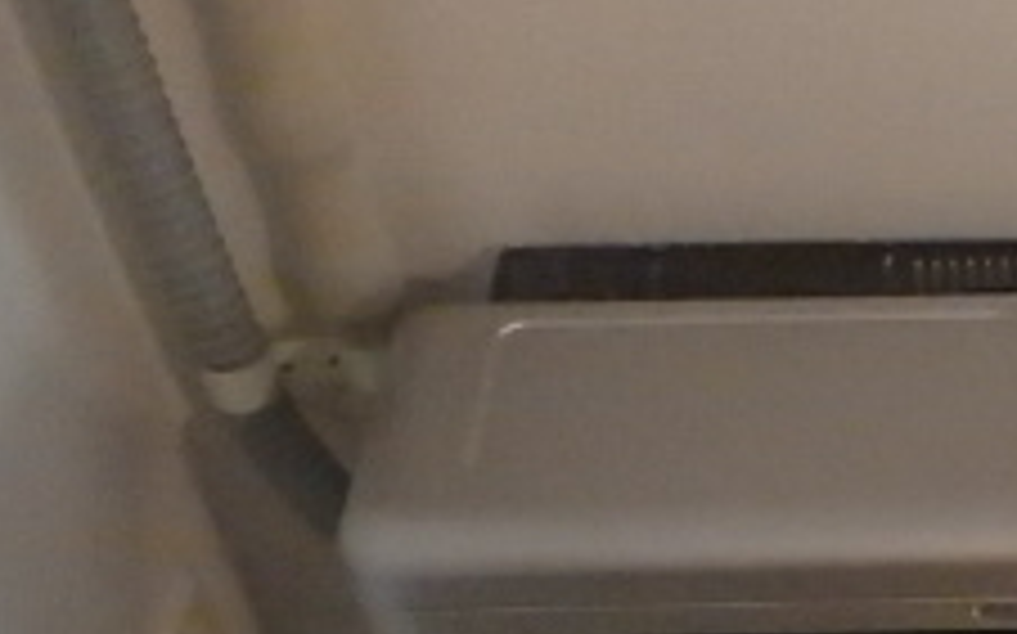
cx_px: 1062
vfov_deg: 18.7
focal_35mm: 63
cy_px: 890
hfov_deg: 29.8
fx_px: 1745
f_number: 3.5
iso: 3200
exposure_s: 1/15
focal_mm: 3.7
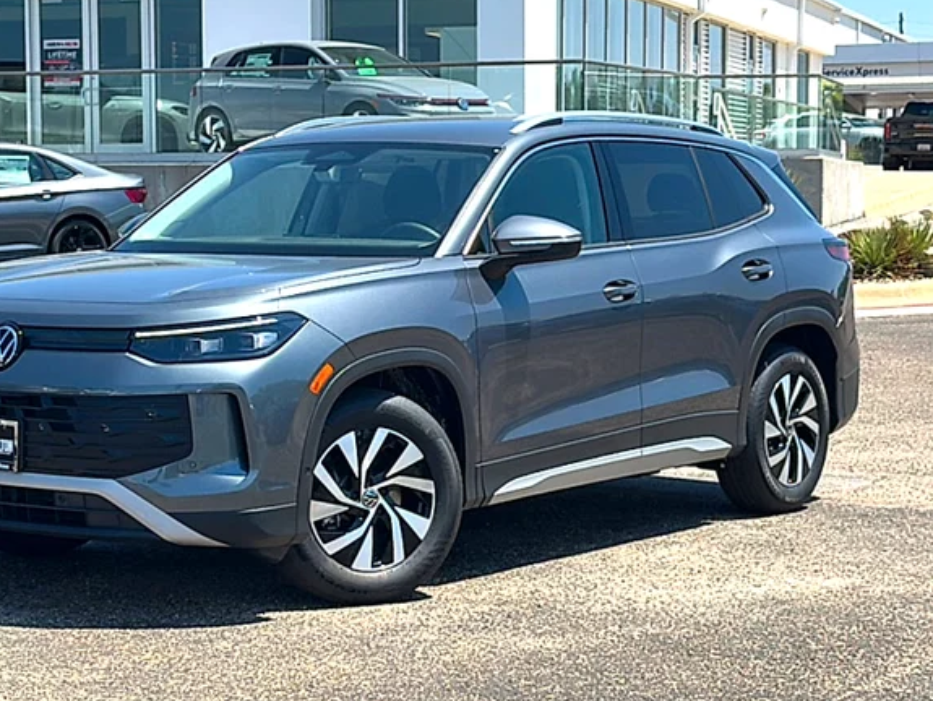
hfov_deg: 26.6
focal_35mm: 73
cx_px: 368
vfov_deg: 20.2
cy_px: 356
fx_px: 1969
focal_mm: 6.86
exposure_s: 1/3623
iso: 80
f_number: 1.78
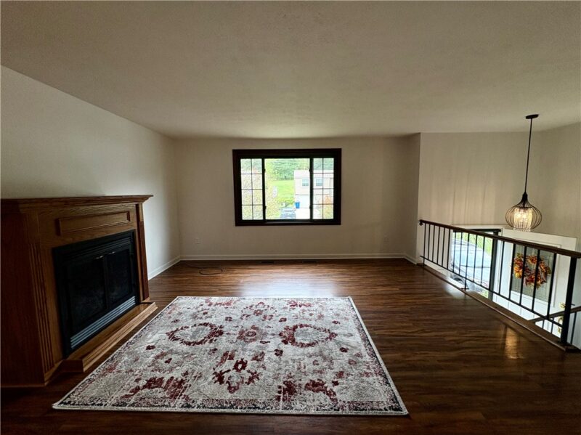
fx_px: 235
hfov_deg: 102.1
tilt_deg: -5.6
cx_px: 290
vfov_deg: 85.6
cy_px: 218
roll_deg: +1.2
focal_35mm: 14
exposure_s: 1/120
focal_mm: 2.22
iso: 200
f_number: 2.2
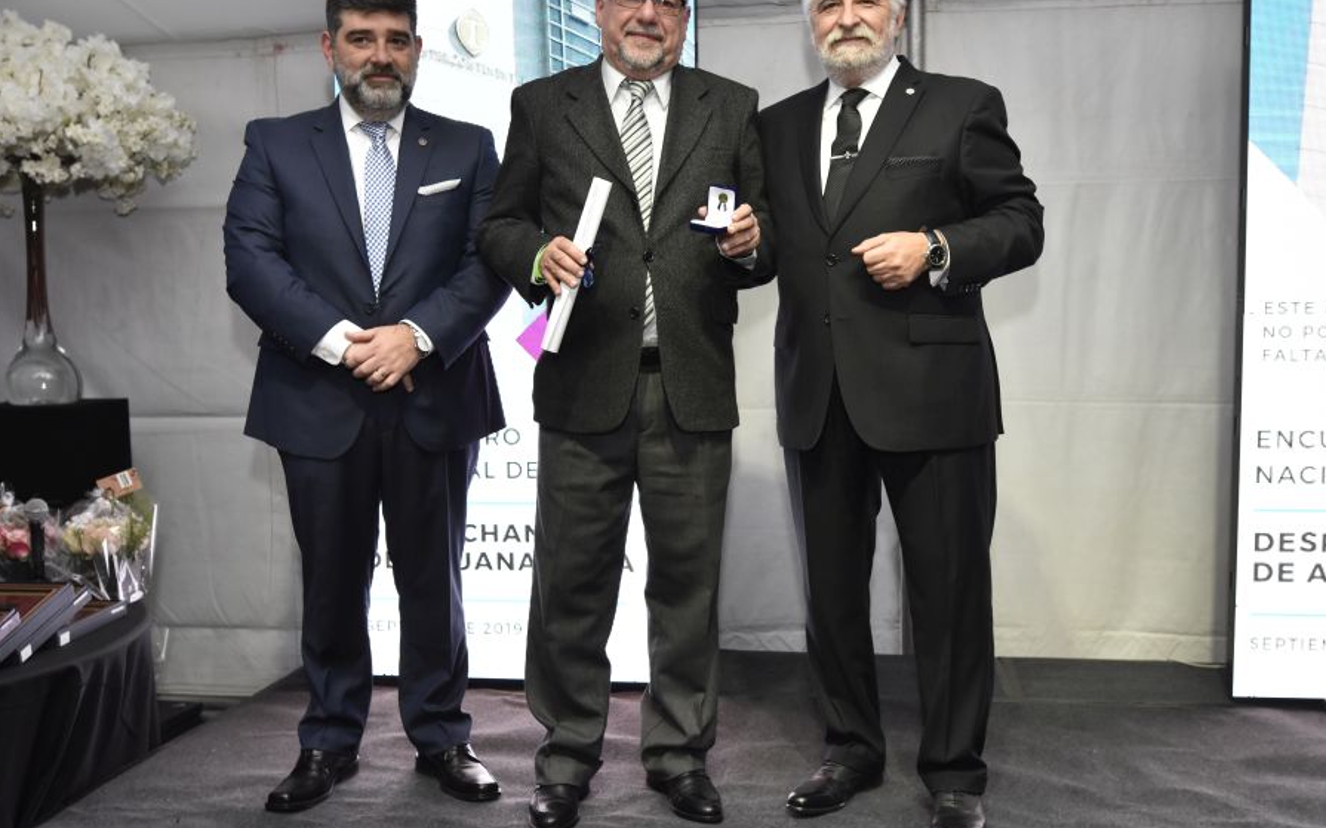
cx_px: 702
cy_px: 402
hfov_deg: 55.3
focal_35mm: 35
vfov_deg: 36.3
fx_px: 1265
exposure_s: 1/200
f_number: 3.2
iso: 800
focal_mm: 20
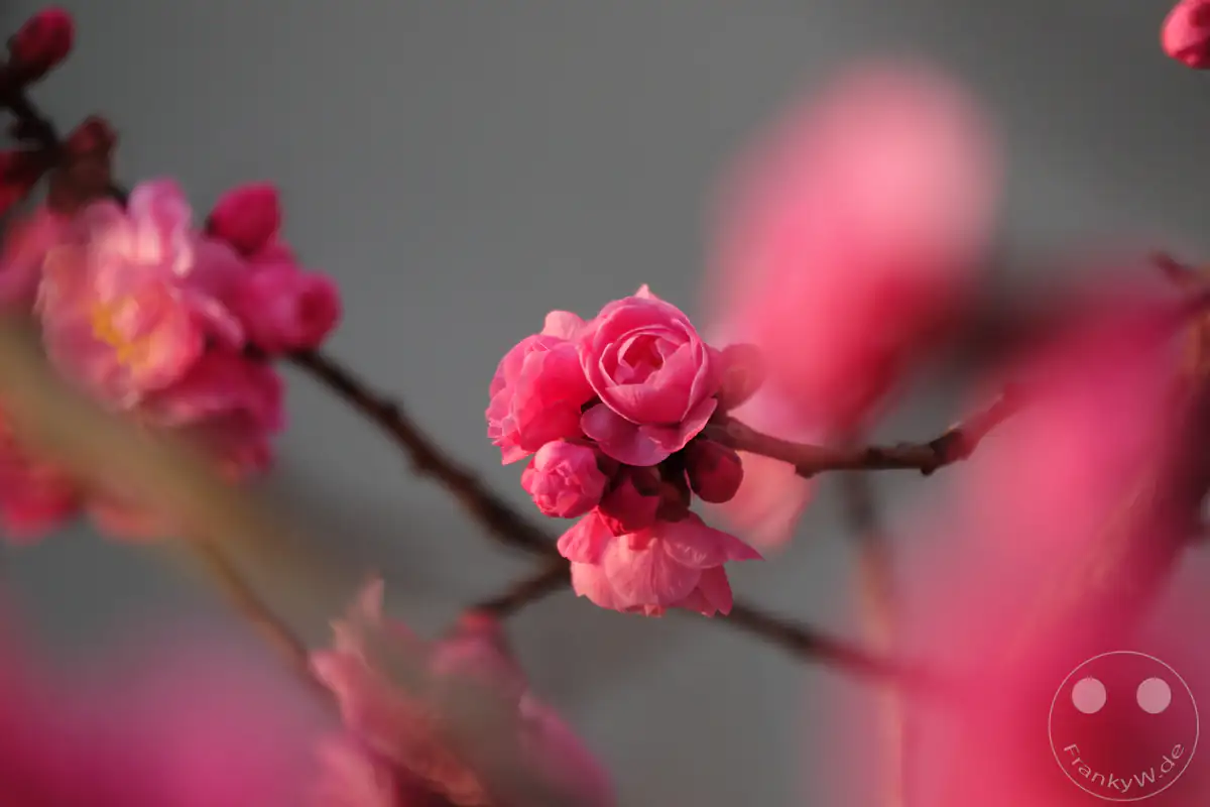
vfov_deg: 2.3
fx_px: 20165
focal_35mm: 600
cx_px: 605
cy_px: 404
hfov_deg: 3.4
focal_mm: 220
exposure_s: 1/250
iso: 400
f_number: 4
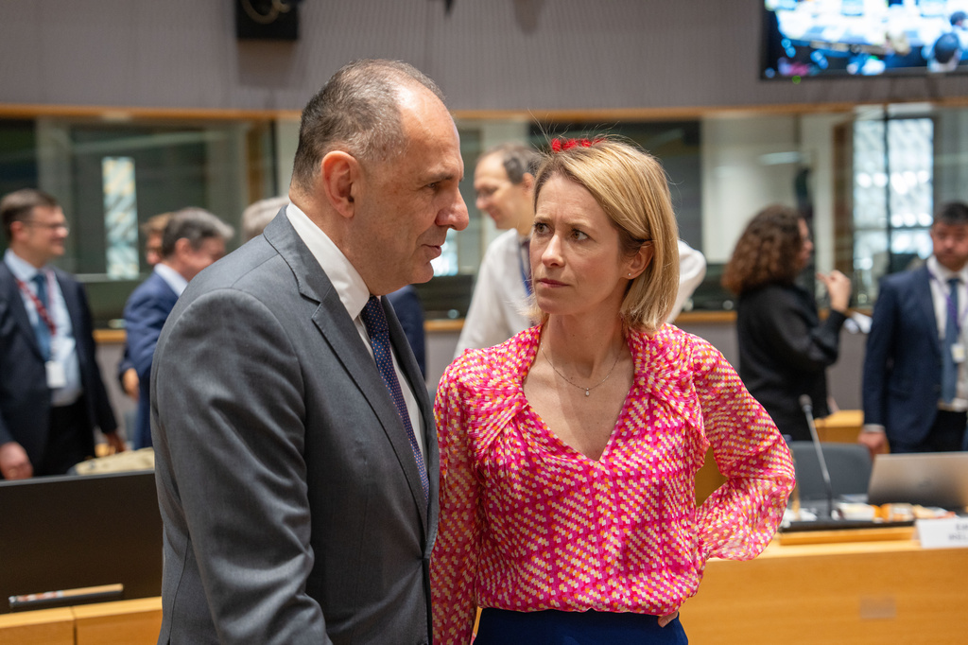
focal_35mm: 53
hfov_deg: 37.5
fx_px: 1425
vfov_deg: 25.5
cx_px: 484
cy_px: 322
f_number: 3.2
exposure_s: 1/160
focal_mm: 53
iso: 2000
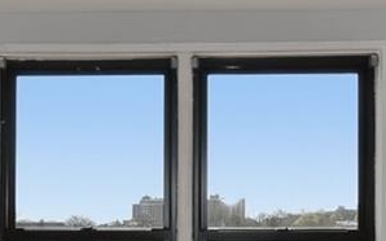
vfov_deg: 12.4
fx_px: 1104
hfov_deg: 19.8
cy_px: 198
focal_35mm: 105
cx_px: 132
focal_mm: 10
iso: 100
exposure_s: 1/250
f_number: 8
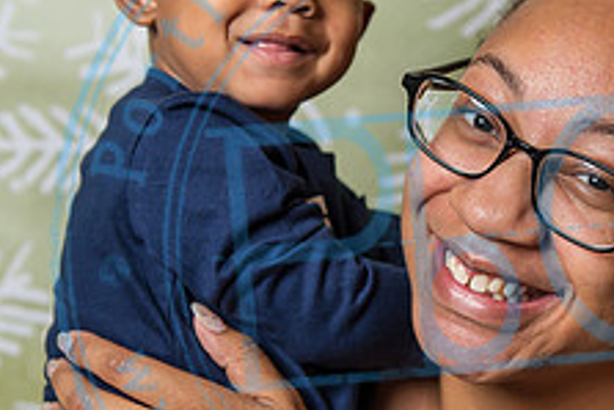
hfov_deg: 18.6
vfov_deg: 12.6
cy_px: 244
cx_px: 449
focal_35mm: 109
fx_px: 1860
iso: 200
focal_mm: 42
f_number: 3.5
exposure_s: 1/200
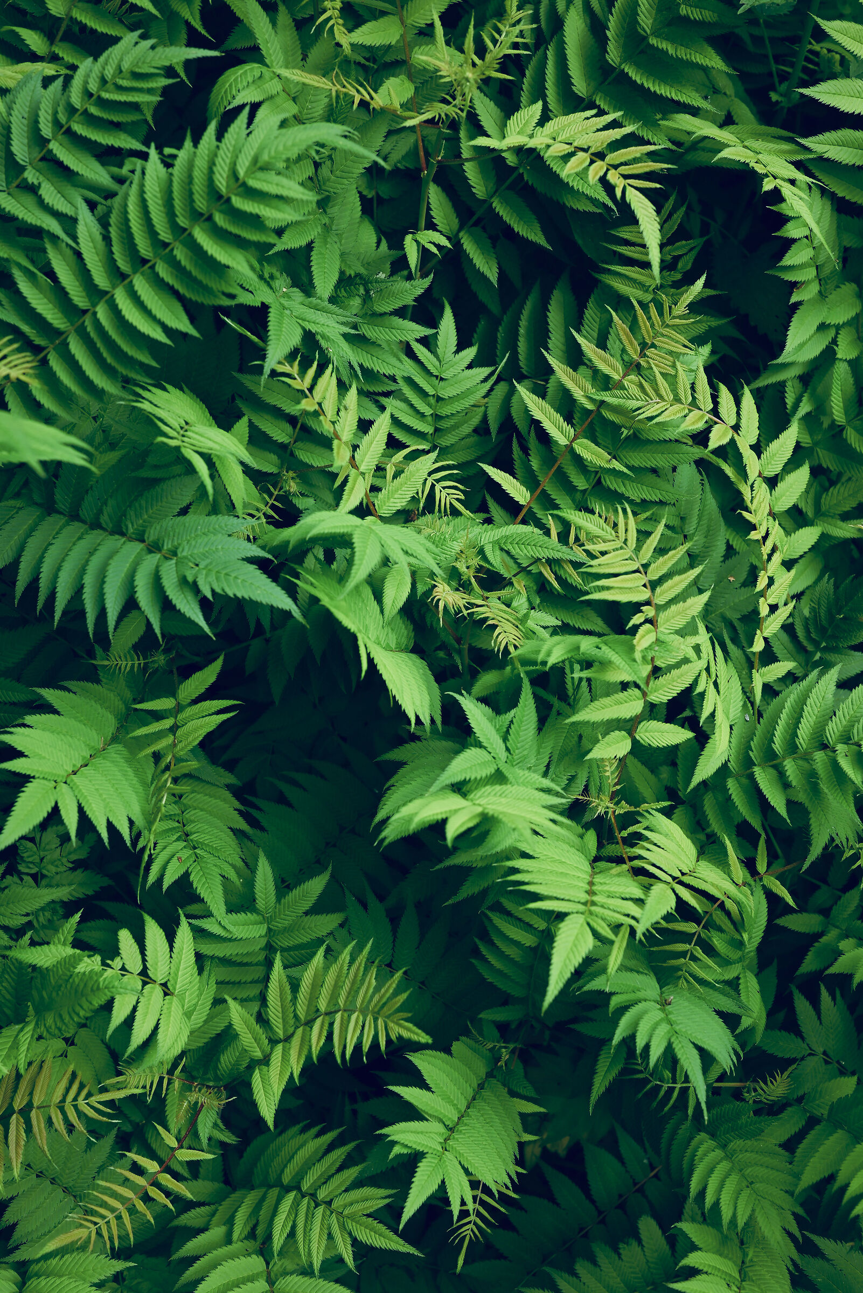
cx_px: 432
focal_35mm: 40
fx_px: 1437
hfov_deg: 33.4
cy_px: 646
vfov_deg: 48.4
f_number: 6.7
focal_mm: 40
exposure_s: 1/180
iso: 100
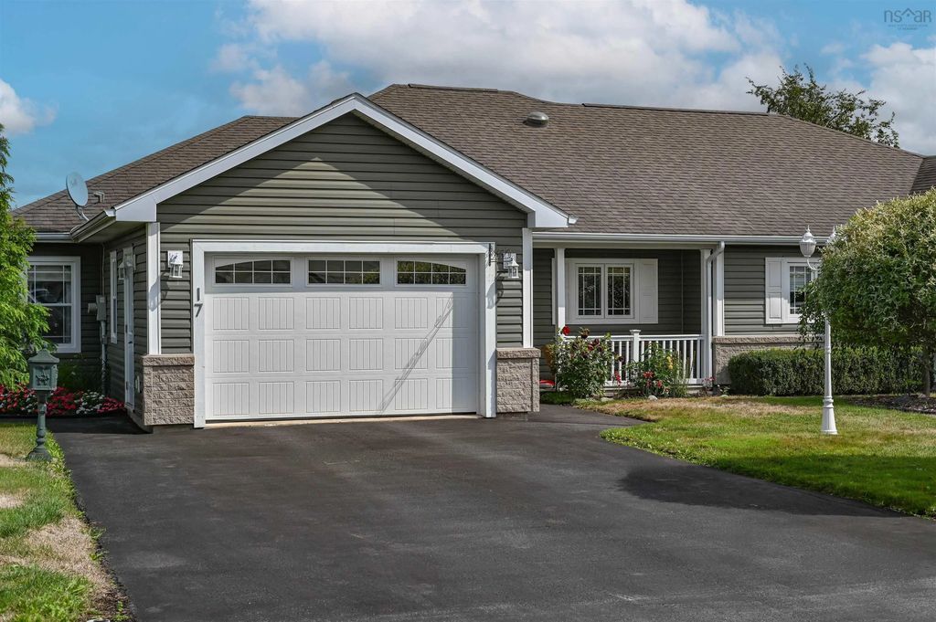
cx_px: 468
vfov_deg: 26.9
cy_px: 311
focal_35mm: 50
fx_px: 1299
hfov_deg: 39.6
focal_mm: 50
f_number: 8
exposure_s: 1/500
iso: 100
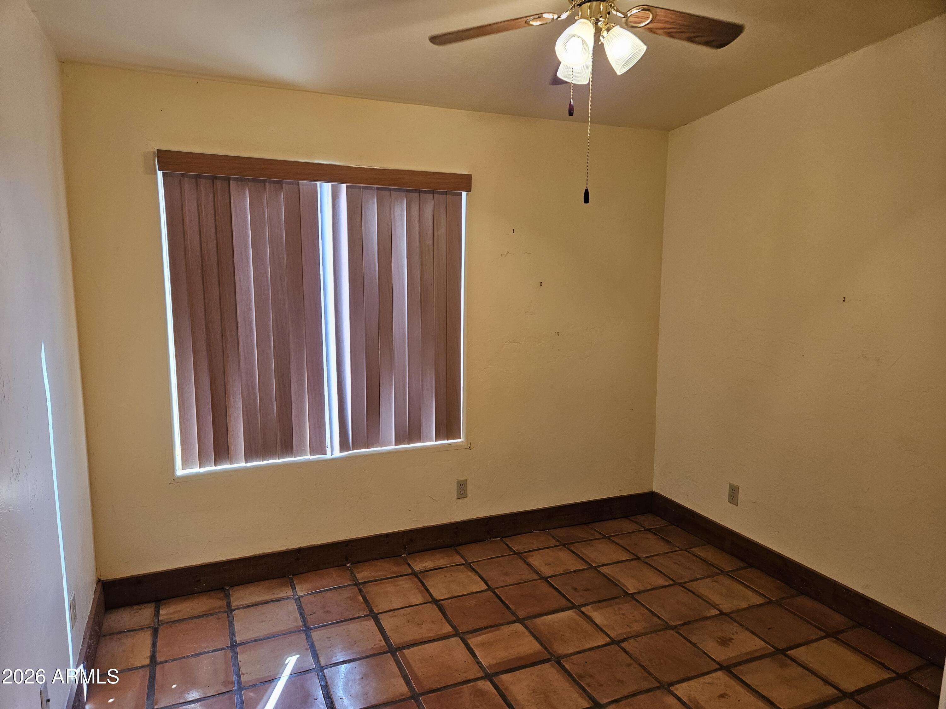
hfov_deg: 73.9
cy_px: 354
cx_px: 473
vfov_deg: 58.9
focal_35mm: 23
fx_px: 629
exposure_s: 1/120
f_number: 1.8
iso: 200
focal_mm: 5.4
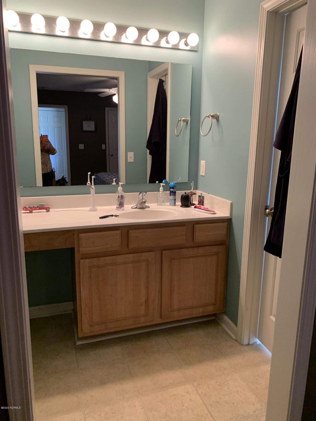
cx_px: 158
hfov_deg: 53.1
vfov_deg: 67.3
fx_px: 316
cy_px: 210
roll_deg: -0.4
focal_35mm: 26
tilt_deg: -10.4
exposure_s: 1/60
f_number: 1.8
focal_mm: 4.25
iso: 200
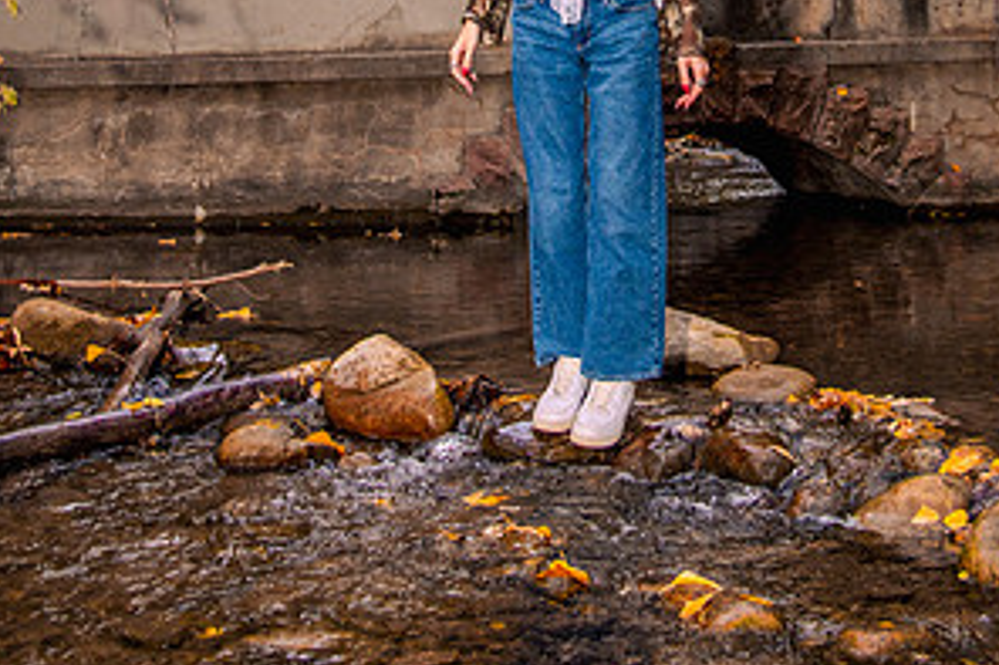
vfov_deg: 20.5
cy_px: -70
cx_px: 610
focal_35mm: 63
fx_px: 1747
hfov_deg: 31.8
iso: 1250
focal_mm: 27
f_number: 4
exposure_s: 1/80
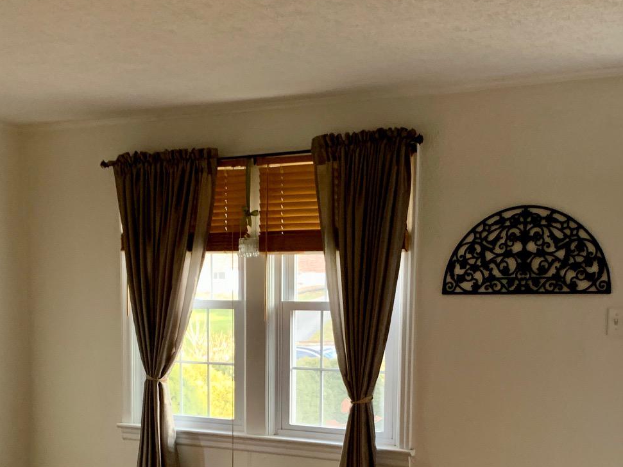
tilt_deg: -5.9
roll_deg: -0.9
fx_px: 972
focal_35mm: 54
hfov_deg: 35.5
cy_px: 414
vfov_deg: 26.2
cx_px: 316
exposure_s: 1/60
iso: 160
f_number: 1.8
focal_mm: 4.25
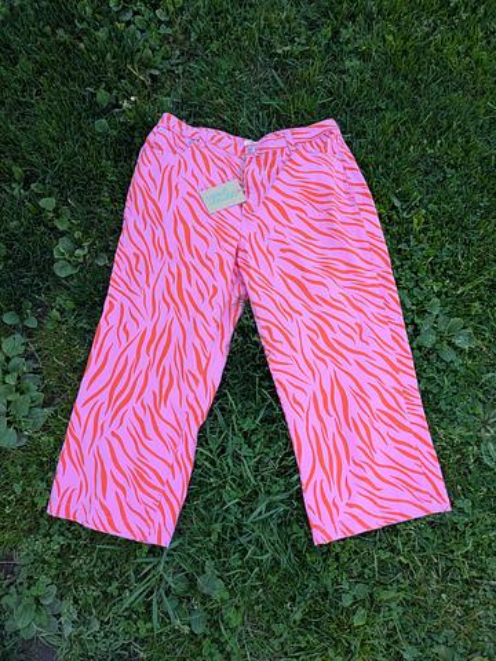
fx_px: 478
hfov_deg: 54.9
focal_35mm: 25
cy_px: 330
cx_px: 248
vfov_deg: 69.4
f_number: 1.89
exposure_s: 1/357
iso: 44
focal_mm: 5.43
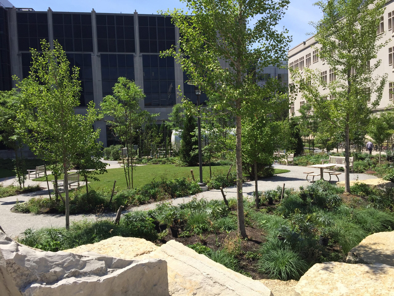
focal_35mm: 29
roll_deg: +1.0
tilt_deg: -3.3
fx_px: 330
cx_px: 197
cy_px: 148
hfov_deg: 61.7
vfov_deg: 48.2
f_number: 2.2
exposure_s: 1/1799
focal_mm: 4.15
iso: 32
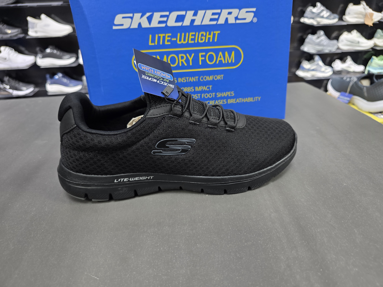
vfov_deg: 58.9
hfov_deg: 73.9
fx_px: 254
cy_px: 144
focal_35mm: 23
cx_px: 192
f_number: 1.7
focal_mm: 6.3
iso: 200
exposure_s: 1/100
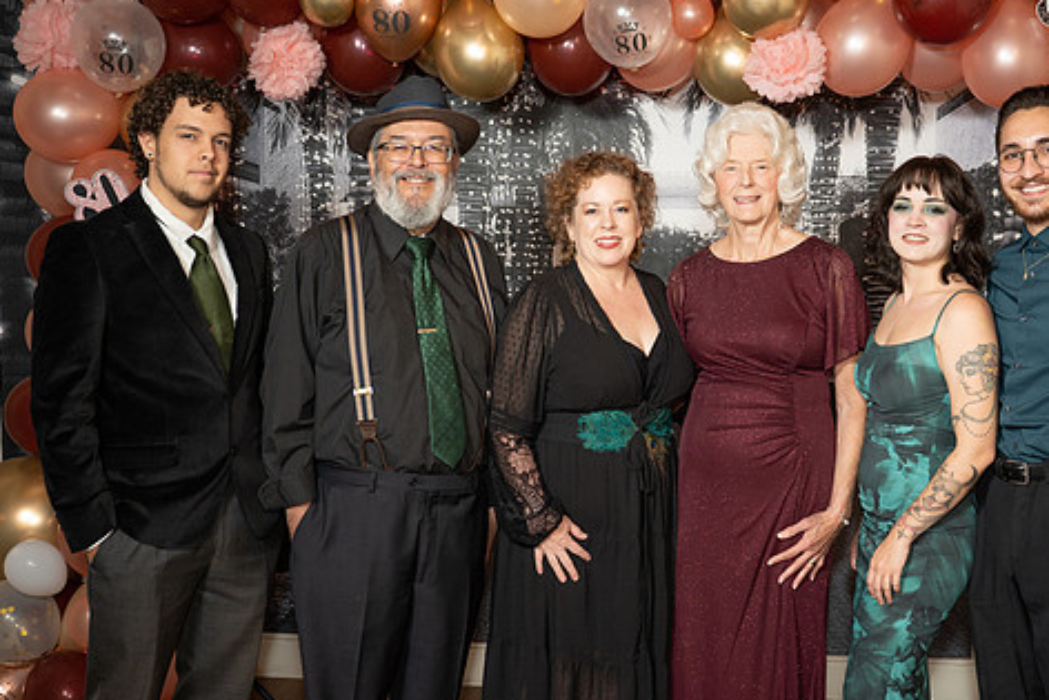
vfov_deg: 31.9
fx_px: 1224
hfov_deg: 46.2
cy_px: 399
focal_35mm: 42
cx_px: 620
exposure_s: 1/160
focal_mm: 34.2
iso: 1000
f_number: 2.8
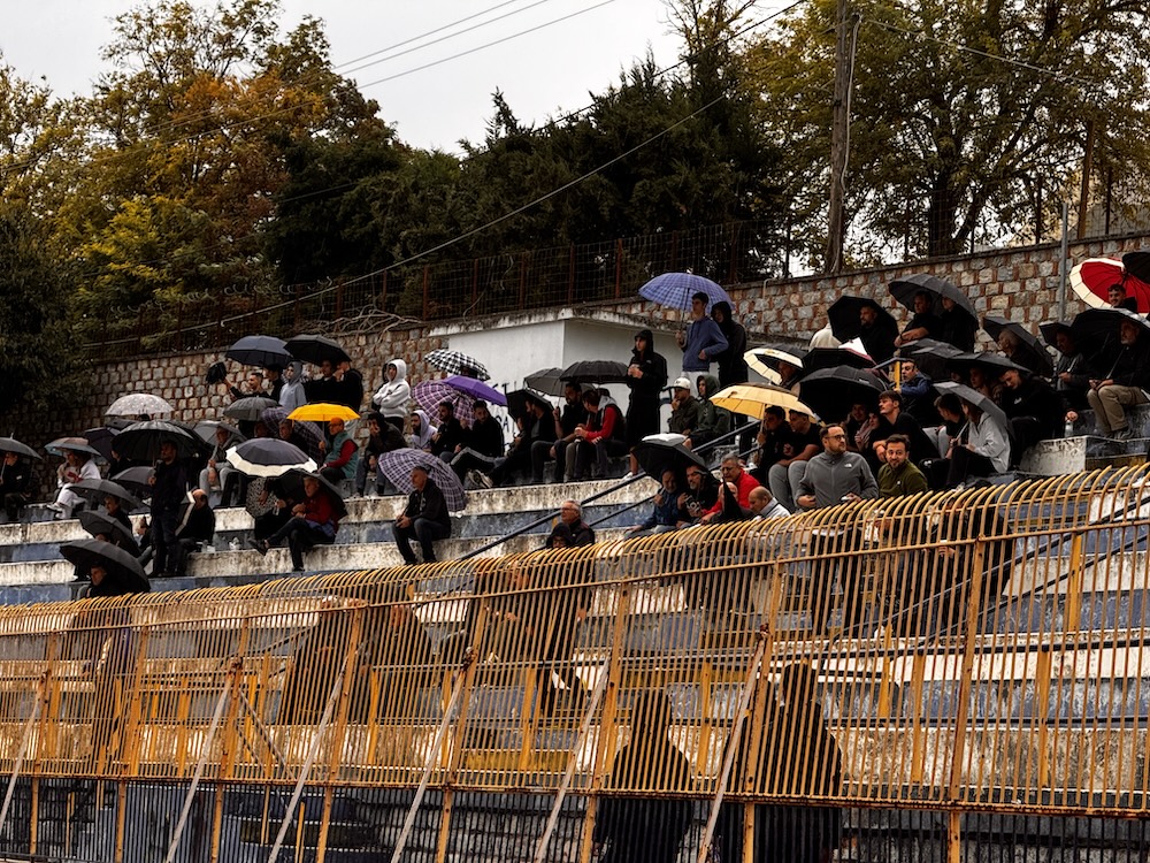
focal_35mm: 120
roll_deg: -4.3
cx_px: 575
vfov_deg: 12.3
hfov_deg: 16.4
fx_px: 3987
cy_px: 432
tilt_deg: +6.4
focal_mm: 15.66
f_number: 2.8
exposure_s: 1/99
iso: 100
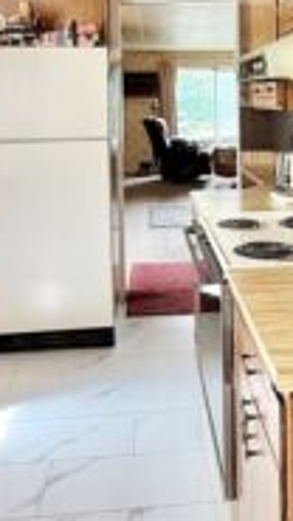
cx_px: 211
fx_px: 608
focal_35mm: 44
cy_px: 106
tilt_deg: +0.6
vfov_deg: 44.2
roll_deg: -0.3
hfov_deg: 26.8
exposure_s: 1/99
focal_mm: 2.22
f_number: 2.2
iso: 200
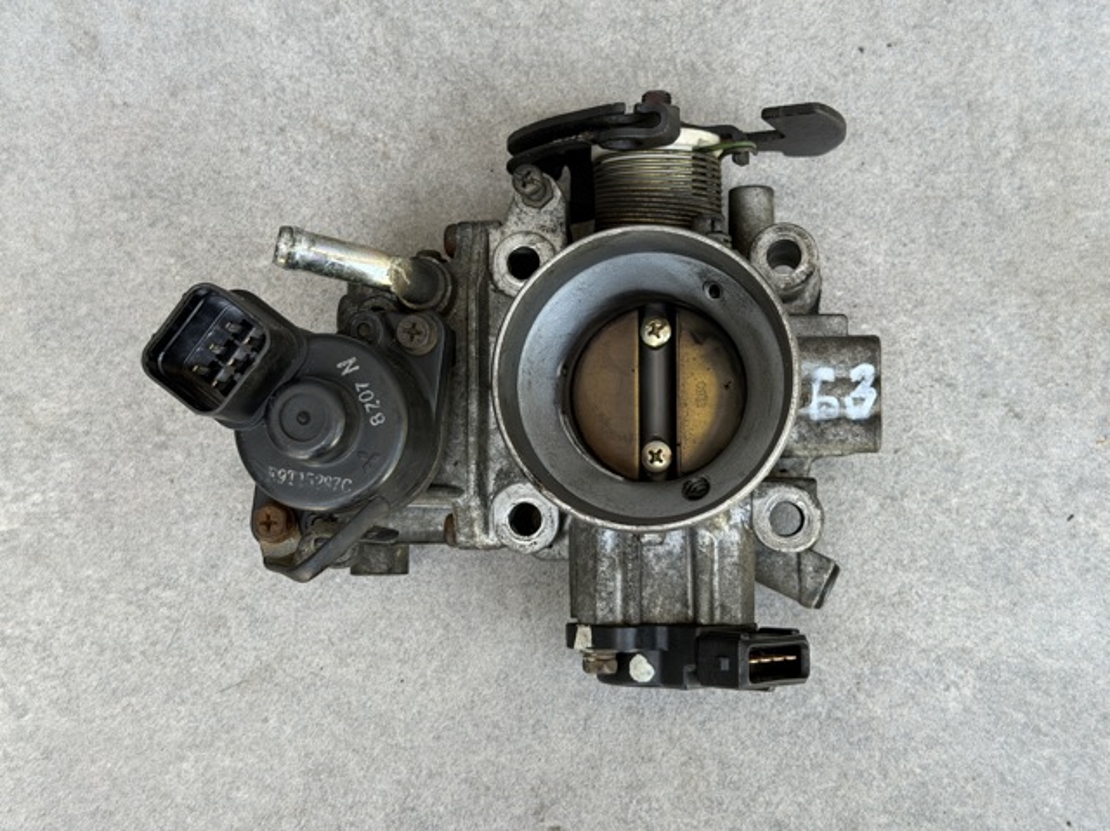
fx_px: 1538
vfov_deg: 30.2
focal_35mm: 48
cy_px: 416
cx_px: 555
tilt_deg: -81.4
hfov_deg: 39.7
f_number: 1.78
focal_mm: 6.76
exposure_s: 1/121
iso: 80
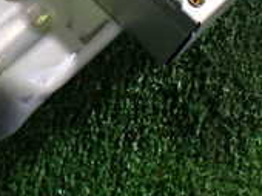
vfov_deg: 13.4
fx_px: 801
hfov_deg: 18.3
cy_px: -57
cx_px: 34
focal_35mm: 106
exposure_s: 1/125
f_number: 2.3
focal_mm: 5.4
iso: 320
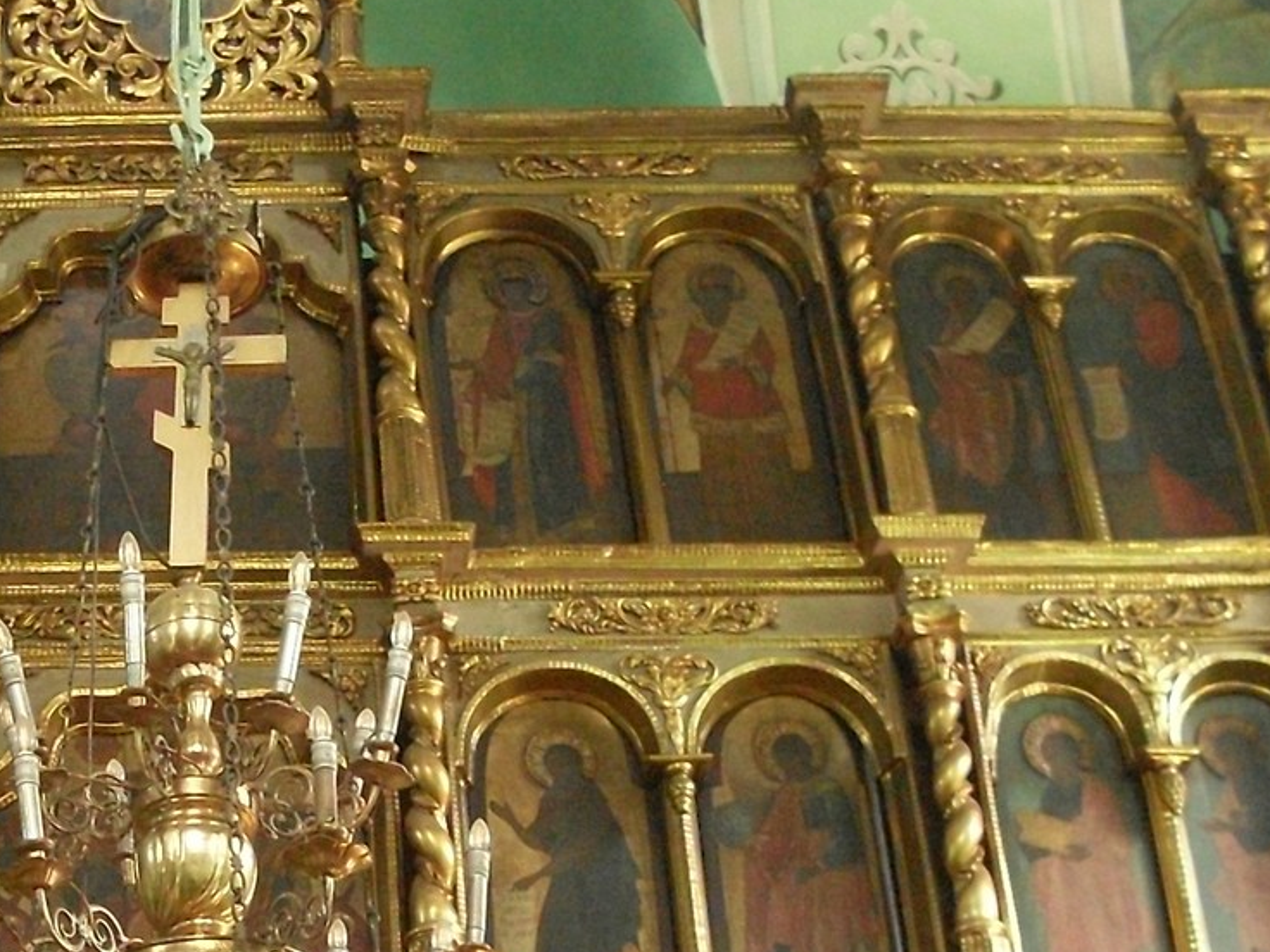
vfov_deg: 19.5
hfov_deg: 25.7
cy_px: 849
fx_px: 2715
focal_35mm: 74
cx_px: 204
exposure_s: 1/30
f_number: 2.8
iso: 400
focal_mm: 6.3
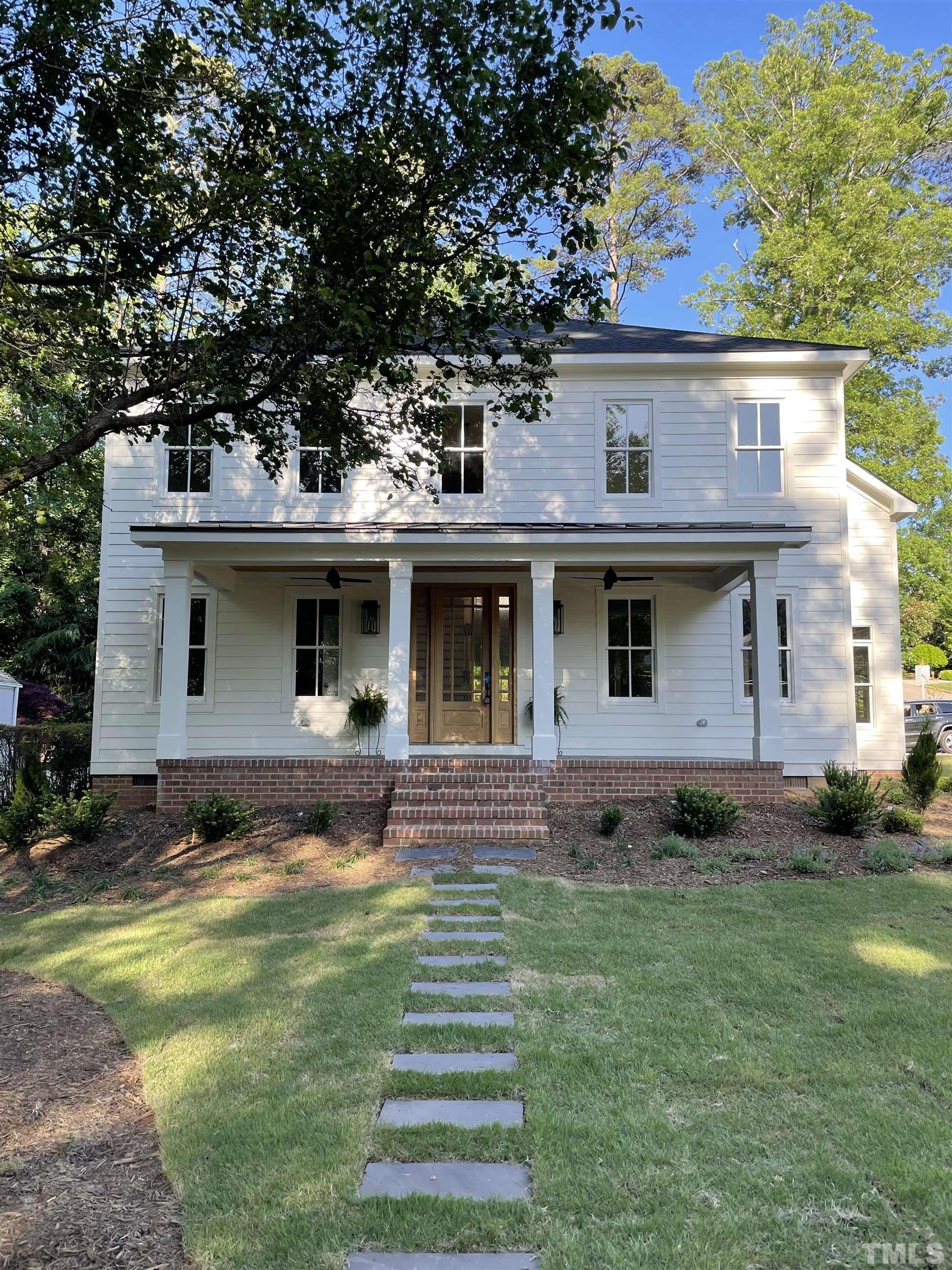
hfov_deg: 53.1
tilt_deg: +6.4
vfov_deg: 67.3
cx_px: 476
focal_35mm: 26
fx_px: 953
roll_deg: -0.3
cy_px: 635
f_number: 1.6
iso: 32
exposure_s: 1/445
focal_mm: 4.2
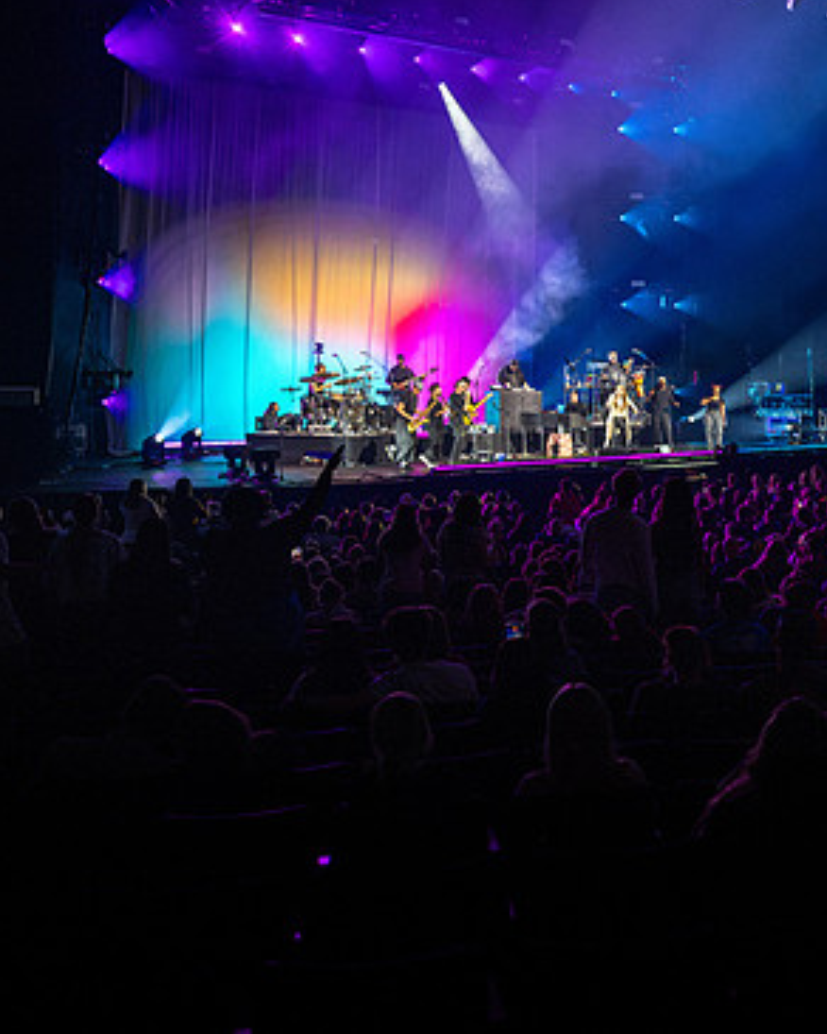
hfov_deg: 25.3
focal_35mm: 56
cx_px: 897
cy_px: 473
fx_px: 1713
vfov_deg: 33.6
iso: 2000
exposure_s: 1/125
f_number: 3.5
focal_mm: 34
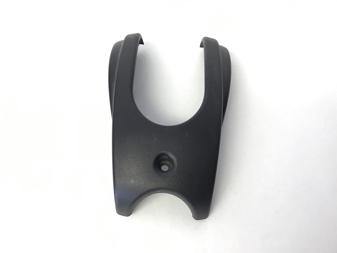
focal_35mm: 31
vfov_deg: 45.4
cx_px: 168
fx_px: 302
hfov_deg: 58.4
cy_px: 126
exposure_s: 1/30
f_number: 2.4
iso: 40
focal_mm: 3.3
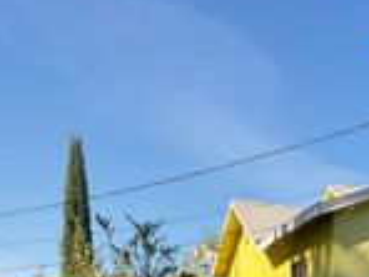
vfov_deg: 13.9
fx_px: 1045
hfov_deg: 18.1
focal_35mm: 98
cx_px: 539
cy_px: 453
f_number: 1.8
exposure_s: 1/962
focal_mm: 3
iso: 16
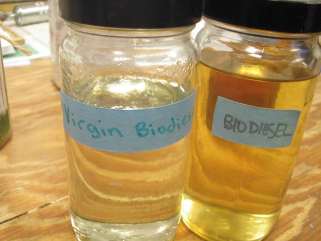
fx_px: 352
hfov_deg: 49.0
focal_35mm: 38
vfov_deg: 37.7
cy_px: 120
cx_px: 160
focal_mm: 6.7
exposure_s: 1/30
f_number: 3.5
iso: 200
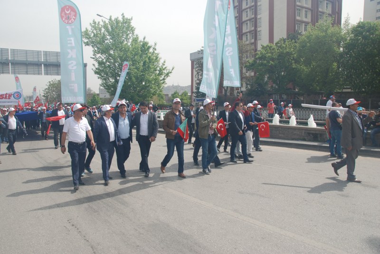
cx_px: 190
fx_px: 285
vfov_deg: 48.1
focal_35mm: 27
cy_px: 127
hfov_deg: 67.3
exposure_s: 1/250
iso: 100
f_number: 8
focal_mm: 18
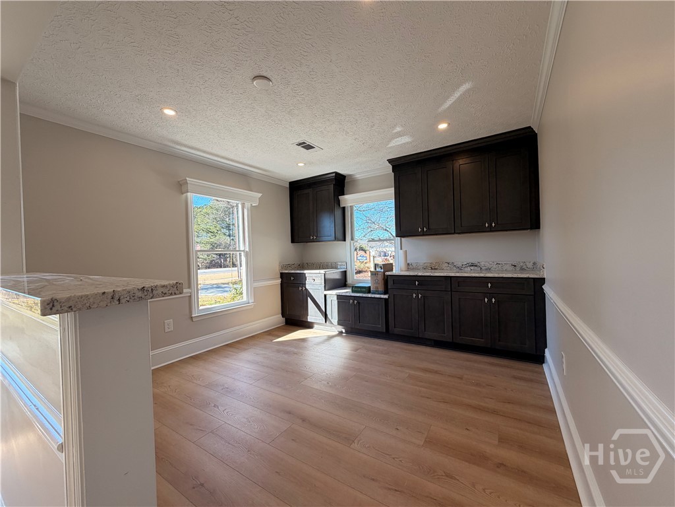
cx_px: 338
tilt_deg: -0.7
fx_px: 273
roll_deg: +1.9
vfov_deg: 85.7
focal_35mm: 14
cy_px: 254
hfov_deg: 102.1
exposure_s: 1/120
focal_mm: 2.22
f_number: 2.2
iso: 50
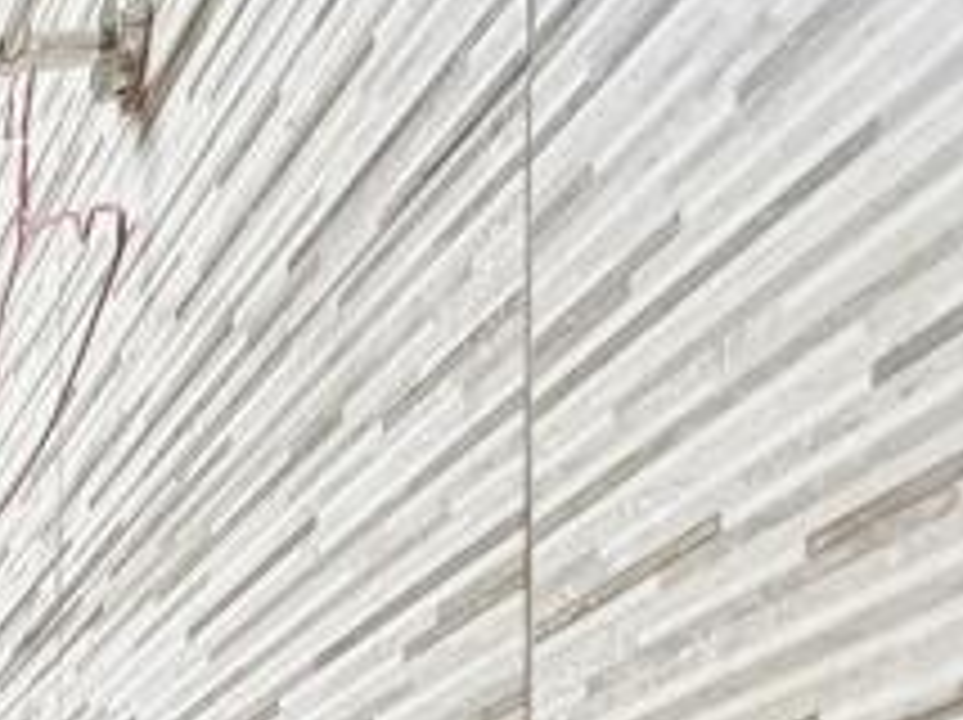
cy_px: 1238
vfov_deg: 18.1
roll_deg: +0.1
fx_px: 1862
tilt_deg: -0.7
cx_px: -904
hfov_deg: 19.2
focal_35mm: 67
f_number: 2.2
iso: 200
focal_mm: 2.22
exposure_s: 1/50
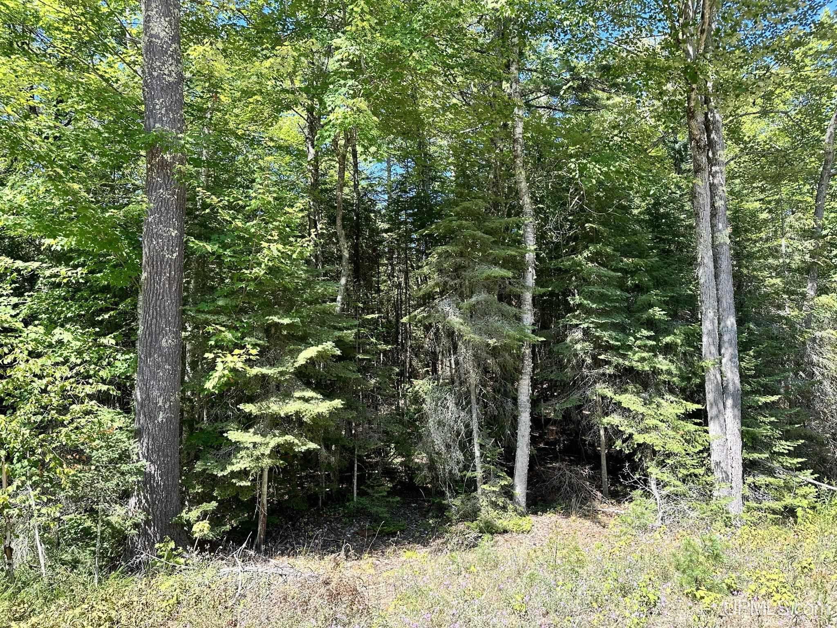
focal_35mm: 24
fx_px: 580
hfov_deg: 71.6
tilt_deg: +4.8
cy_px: 314
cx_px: 418
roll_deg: +0.7
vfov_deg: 56.8
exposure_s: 1/561
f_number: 1.78
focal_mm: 6.86
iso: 80
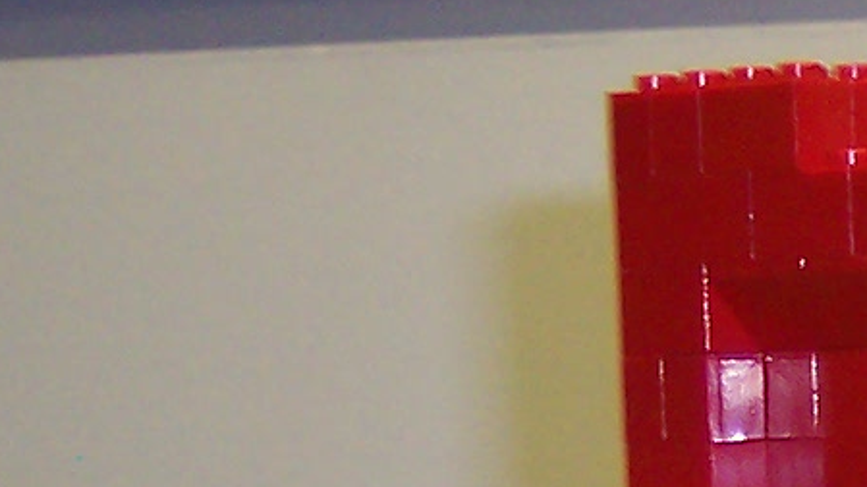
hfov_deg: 8.4
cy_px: 1256
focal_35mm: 238
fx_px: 5469
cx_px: 1960
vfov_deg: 4.9
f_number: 2.8
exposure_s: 1/30
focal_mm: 8
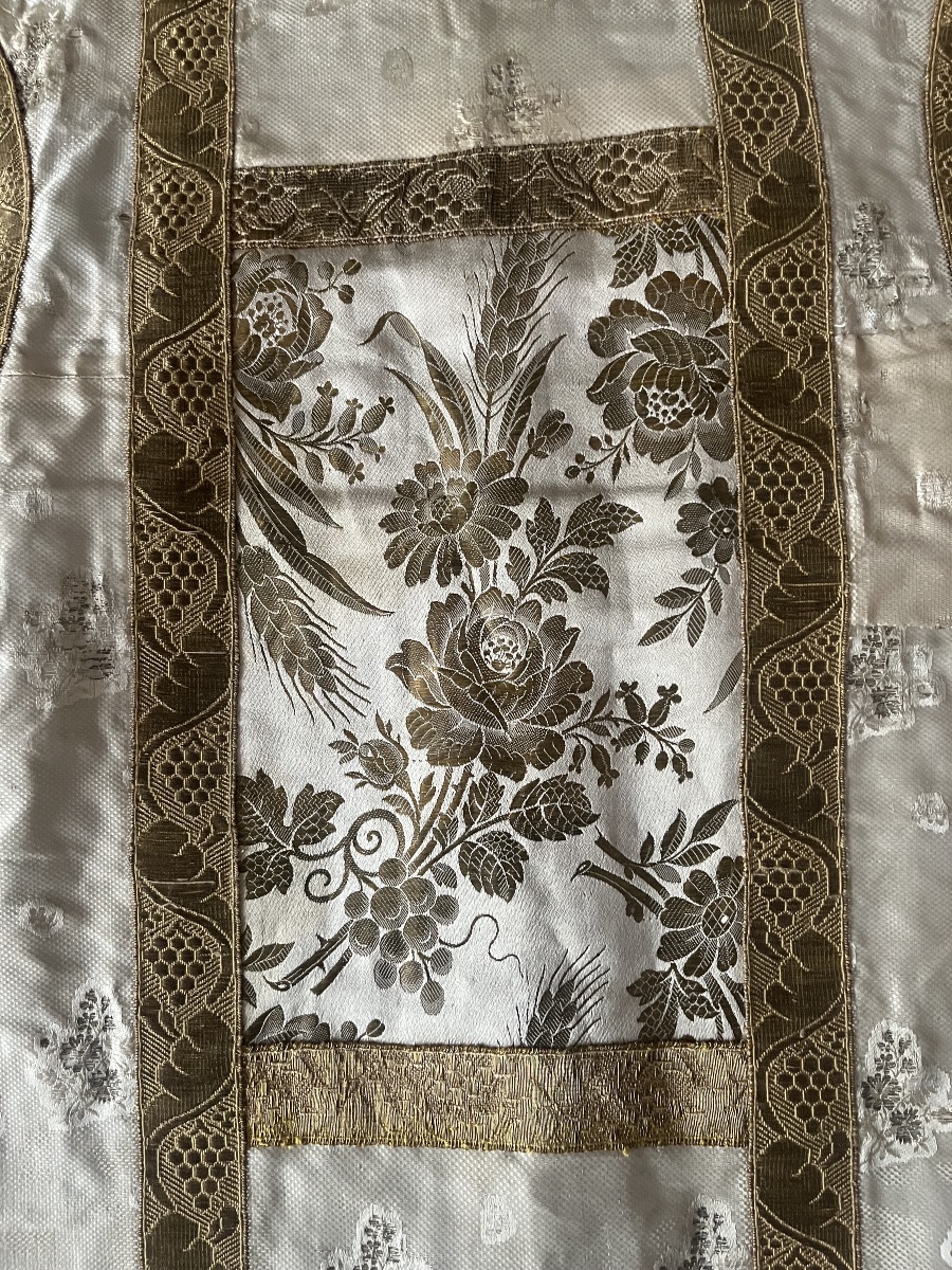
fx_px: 953
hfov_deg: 53.1
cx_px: 476
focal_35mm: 26
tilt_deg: -85.5
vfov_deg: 67.3
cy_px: 635
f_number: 1.6
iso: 500
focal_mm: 5.1
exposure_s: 1/60
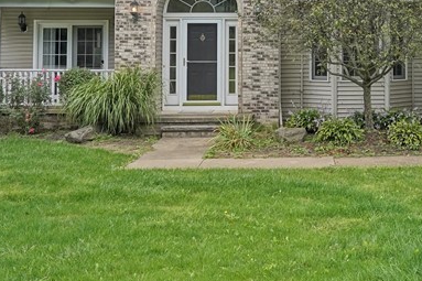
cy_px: 8
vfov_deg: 25.3
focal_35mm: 51
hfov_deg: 37.4
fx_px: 598
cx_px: 342
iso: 1600
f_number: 8
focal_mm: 18
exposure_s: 1/400
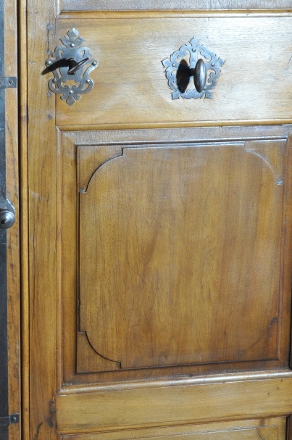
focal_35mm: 89
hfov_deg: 15.3
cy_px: 157
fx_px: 1086
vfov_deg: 22.8
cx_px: 97
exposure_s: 1/40
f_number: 5.6
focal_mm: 30
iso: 800
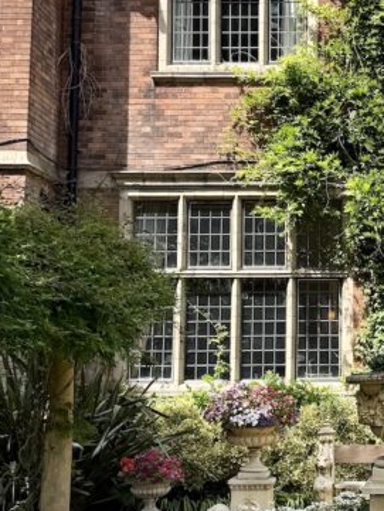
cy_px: 256
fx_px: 1005
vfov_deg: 28.6
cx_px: 402
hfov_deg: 20.8
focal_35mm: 68
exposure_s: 1/1812
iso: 80
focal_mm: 6.76
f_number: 1.78
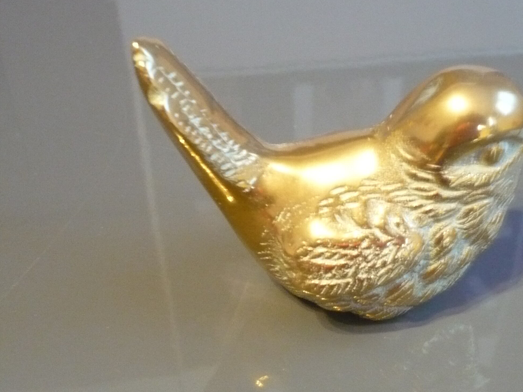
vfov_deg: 26.5
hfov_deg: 34.5
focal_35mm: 55
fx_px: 831
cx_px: 366
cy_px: 219
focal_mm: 5.8
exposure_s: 1/4
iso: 400
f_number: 2.8
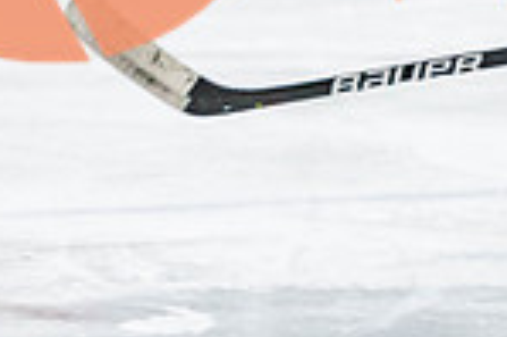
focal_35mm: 876
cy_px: -90
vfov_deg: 1.6
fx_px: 12323
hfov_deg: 2.3
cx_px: 987
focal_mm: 125
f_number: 2.8
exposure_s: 1/640
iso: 2800
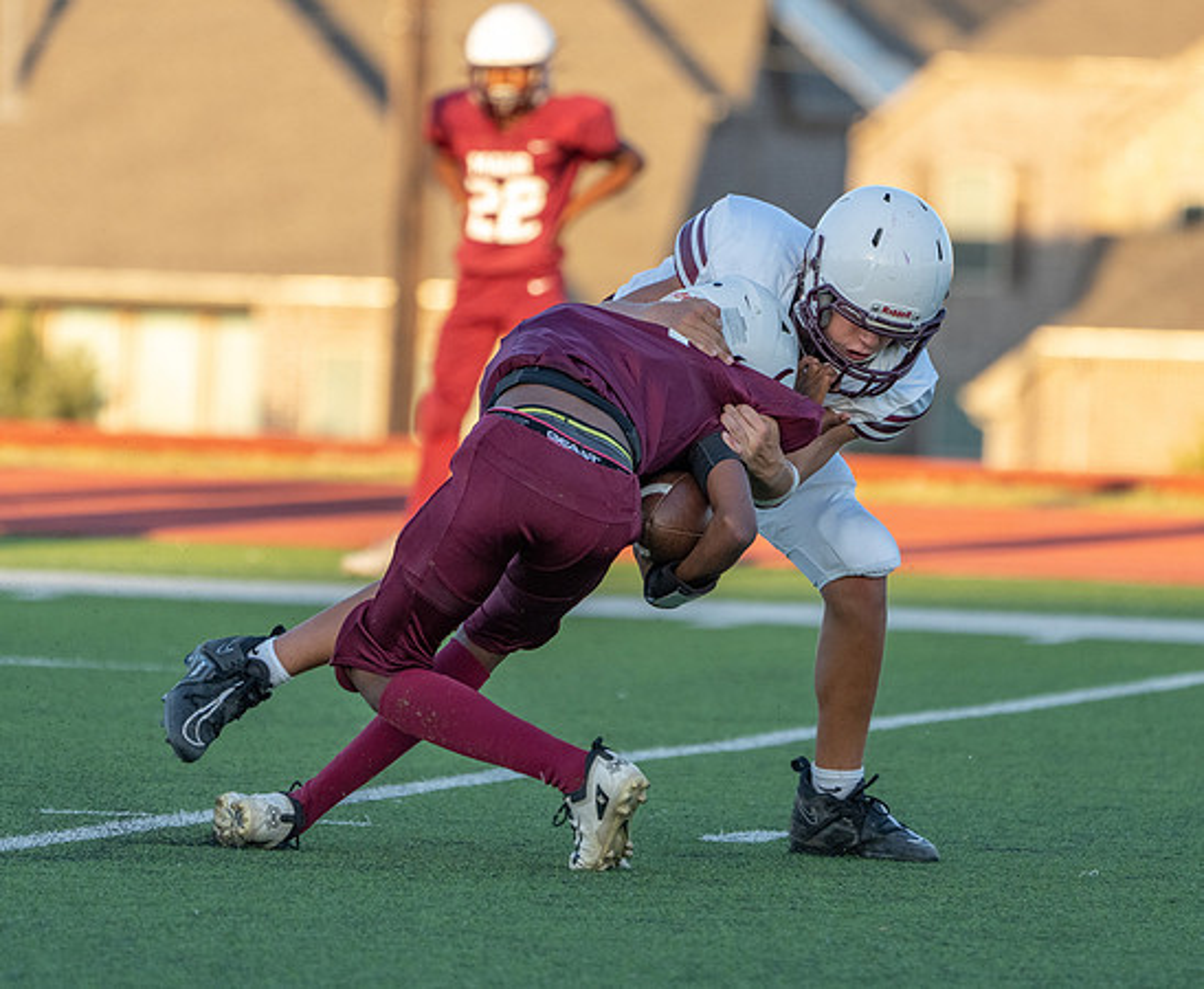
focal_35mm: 533
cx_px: 668
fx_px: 19177
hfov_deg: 3.6
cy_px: 475
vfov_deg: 3.0
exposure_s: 1/1250
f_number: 5.6
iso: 1000
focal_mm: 358
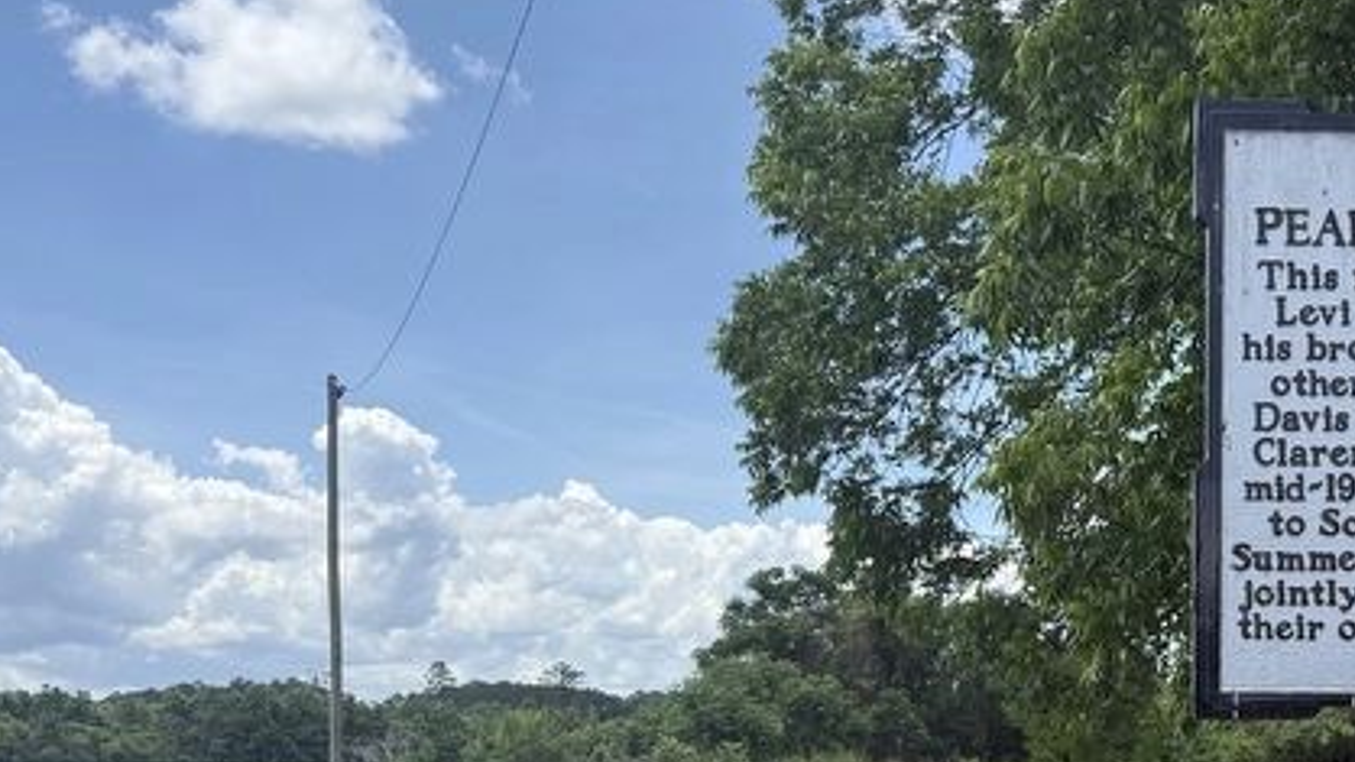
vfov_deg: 22.6
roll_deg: +0.0
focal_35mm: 50
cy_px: 827
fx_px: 1796
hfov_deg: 39.7
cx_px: 1079
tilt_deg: -2.0
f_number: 1.78
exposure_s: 1/3145
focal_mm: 6.76
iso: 100
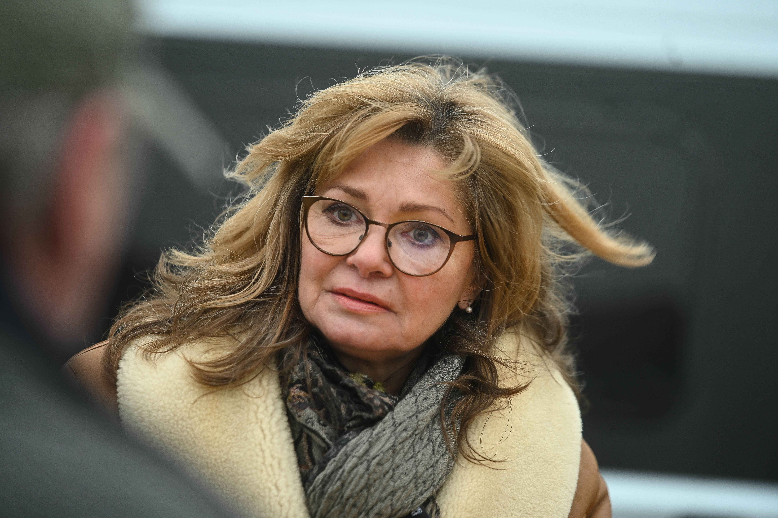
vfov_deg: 7.6
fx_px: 3887
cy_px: 259
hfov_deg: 11.4
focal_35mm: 180
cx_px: 389
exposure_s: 1/200
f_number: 2.8
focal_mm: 180
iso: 160
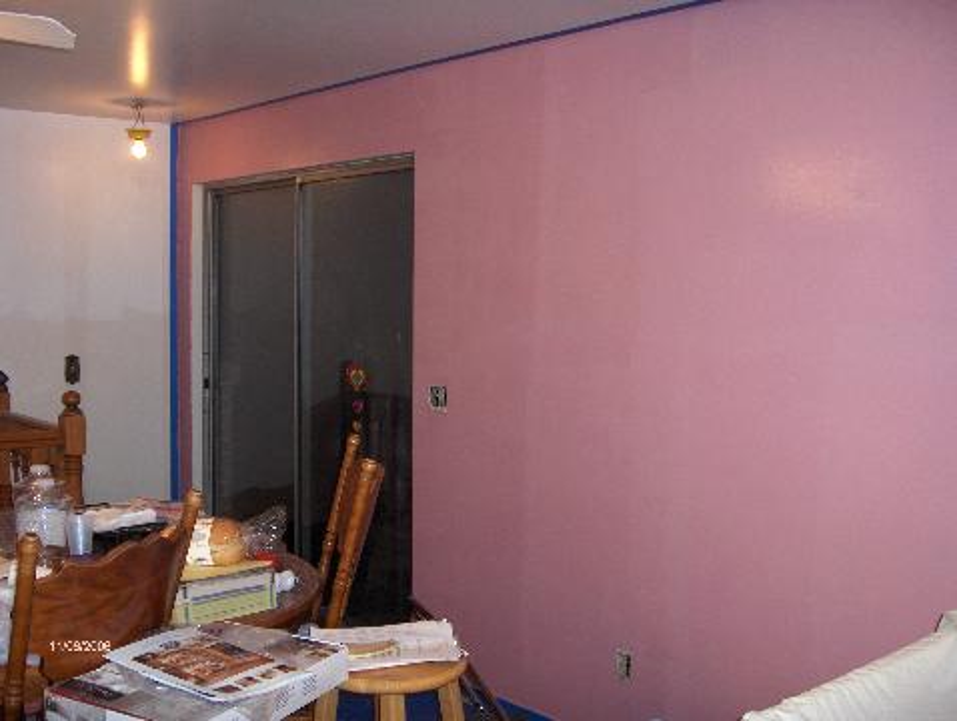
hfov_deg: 47.8
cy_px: 360
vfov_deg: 36.9
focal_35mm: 39
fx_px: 1080
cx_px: 478
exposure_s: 1/60
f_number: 2.8
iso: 100
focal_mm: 8
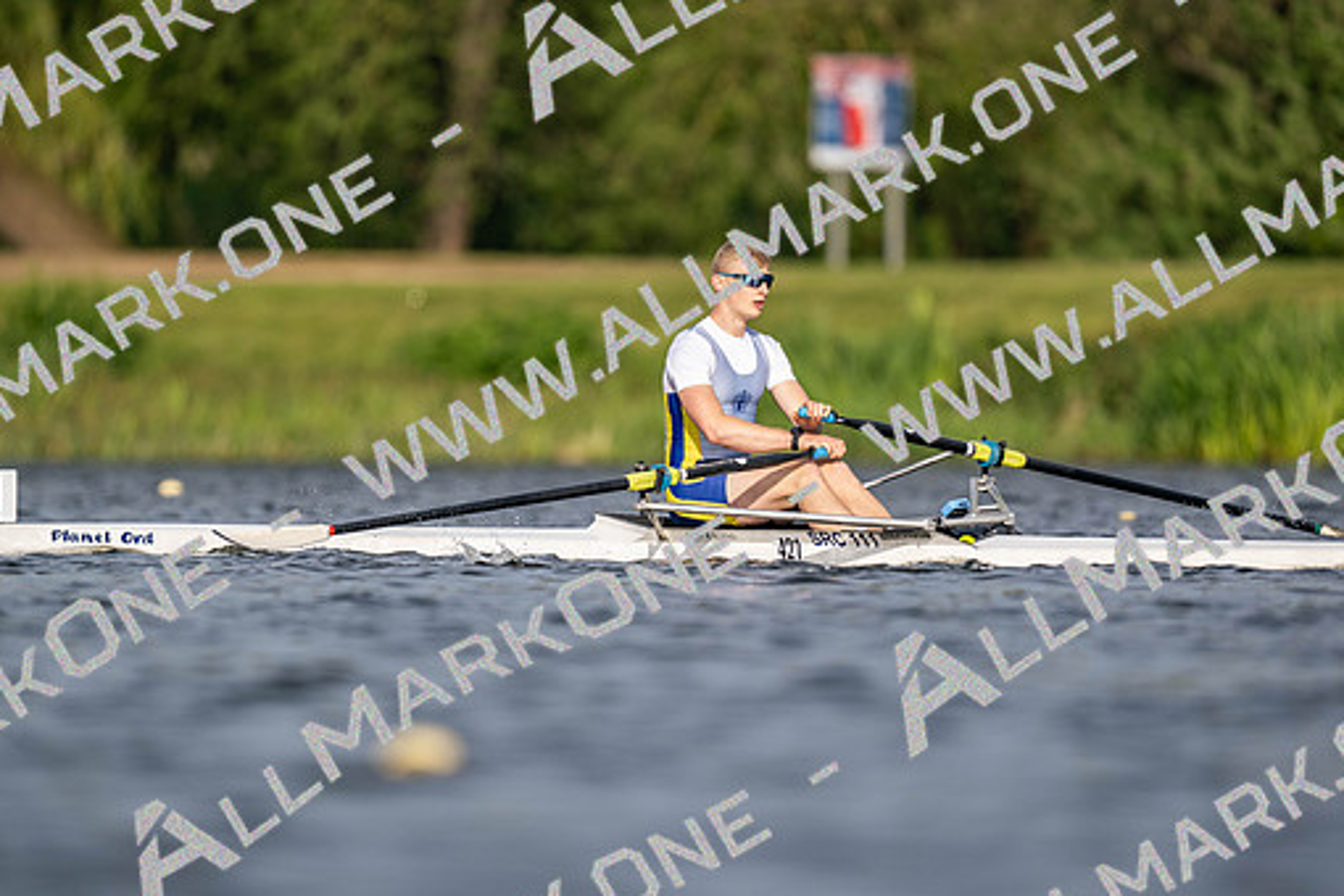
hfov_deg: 3.0
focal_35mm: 683
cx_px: 669
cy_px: 507
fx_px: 25497
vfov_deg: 2.0
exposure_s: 1/2500
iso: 220
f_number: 4
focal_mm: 600
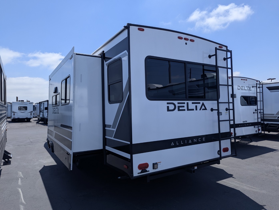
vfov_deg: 56.9
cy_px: 105
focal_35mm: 24
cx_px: 140
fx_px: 194
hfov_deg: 71.5
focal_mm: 6.81
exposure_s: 1/2762
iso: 45
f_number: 1.85
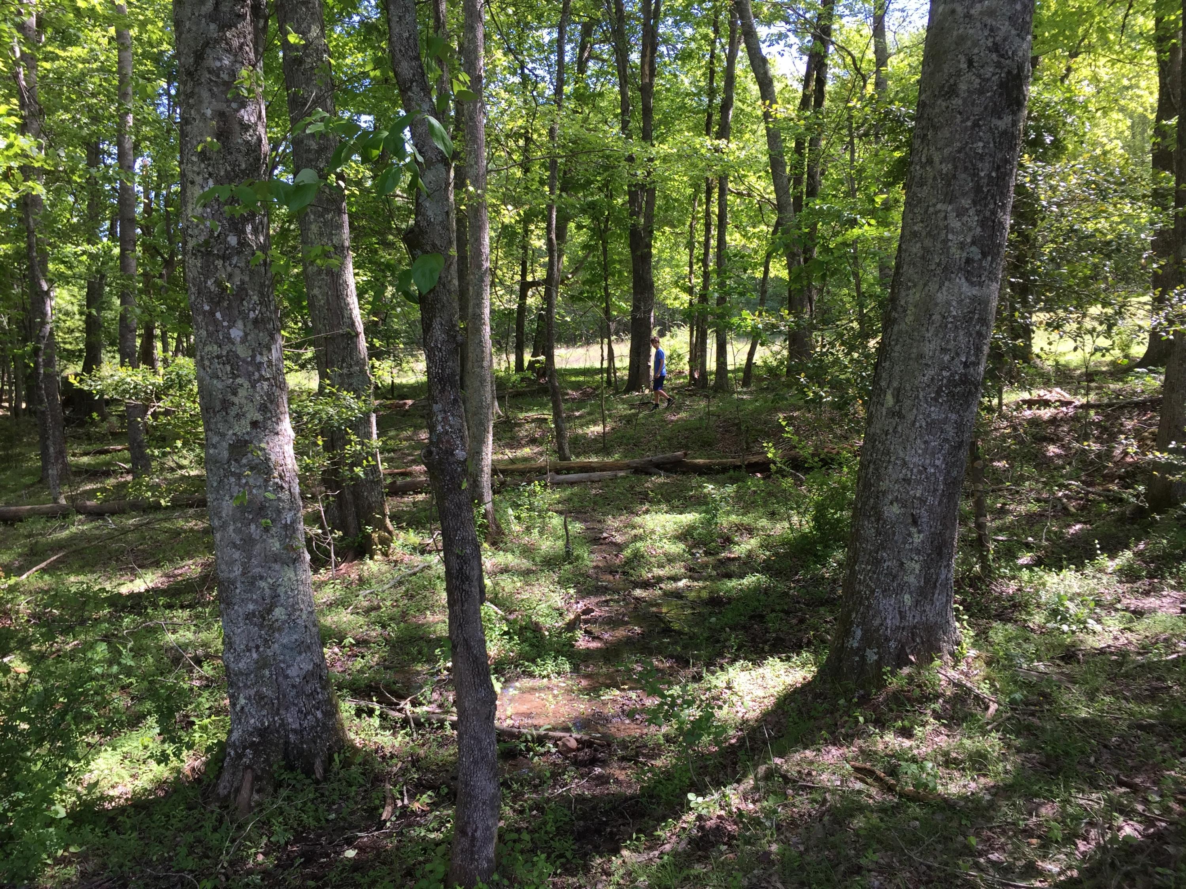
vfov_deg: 48.2
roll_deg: +1.3
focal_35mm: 29
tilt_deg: -2.5
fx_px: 994
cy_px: 444
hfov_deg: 61.7
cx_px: 593
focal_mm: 4.15
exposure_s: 1/233
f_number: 2.2
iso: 32
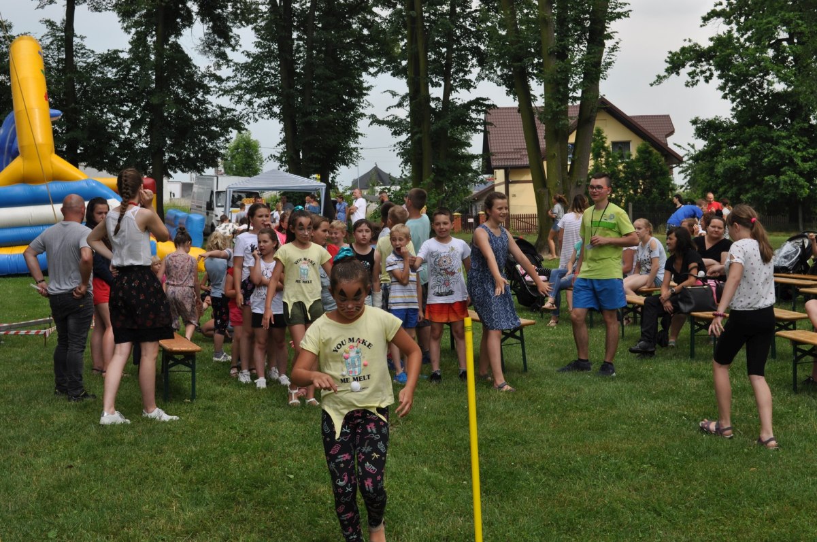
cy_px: 271
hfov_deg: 37.9
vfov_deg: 25.7
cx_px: 408
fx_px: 1190
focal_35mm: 52
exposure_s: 1/250
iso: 200
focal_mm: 35
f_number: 8
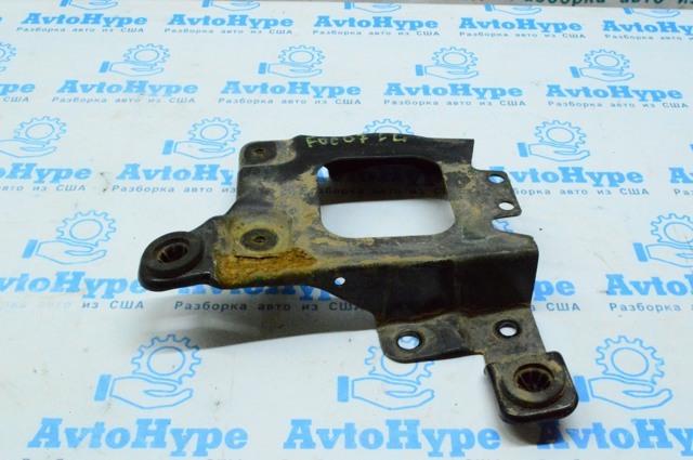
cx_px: 346
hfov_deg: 45.0
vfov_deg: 30.8
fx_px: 836
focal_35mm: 44
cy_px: 230
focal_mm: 29
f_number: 29
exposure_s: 1/60
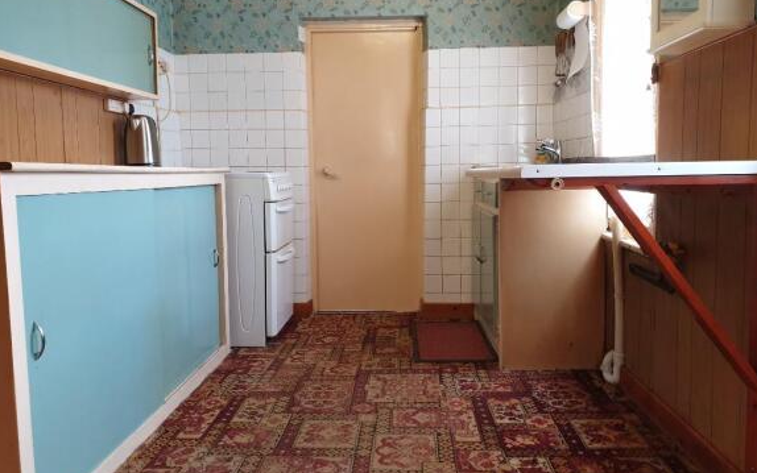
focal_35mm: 28
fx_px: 578
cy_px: 229
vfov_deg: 44.6
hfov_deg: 66.5
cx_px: 380
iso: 250
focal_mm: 4.3
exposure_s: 1/50
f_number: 2.4
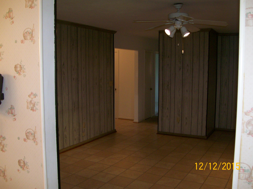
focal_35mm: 36
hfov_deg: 51.4
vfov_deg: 39.7
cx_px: 126
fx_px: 263
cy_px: 94
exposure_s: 1/64
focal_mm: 6
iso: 140
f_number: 2.7
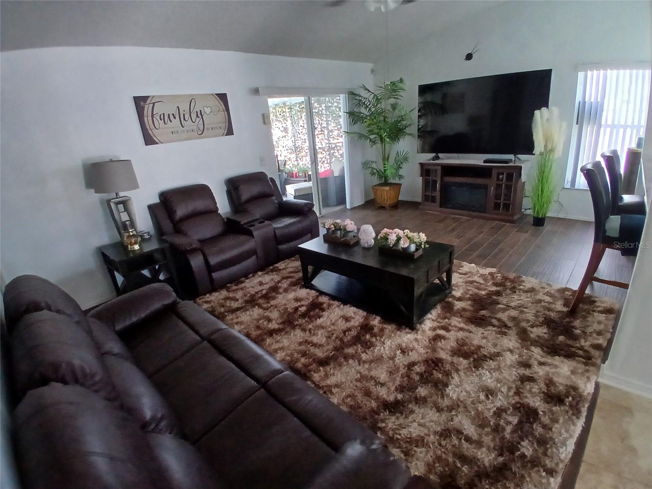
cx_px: 326
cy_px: 244
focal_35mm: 17
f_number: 2.2
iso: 200
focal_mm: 1.4
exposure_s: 1/30
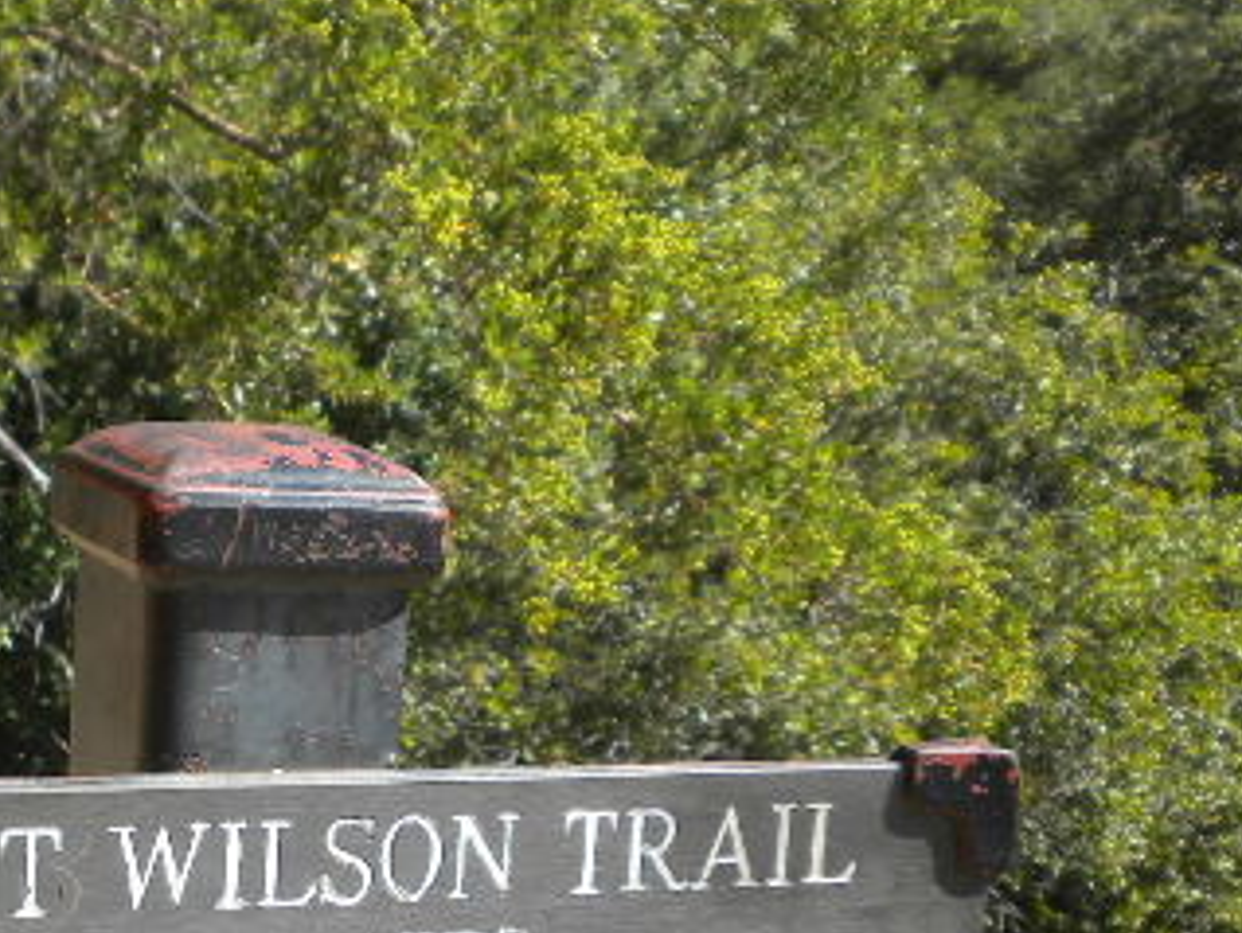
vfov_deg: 15.7
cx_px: 207
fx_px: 3339
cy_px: 863
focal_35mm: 93
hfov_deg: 20.8
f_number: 3.5
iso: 64
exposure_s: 1/296
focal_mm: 6.6
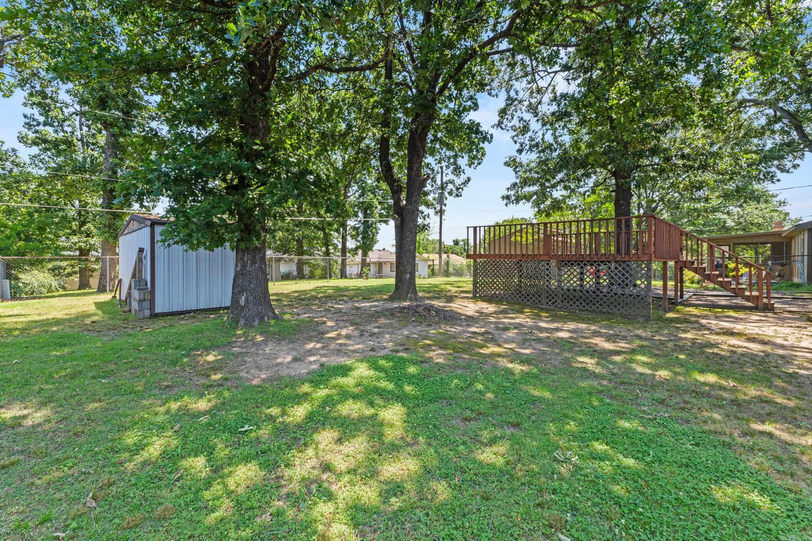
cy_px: 270
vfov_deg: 77.3
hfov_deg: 100.4
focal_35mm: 15
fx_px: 338
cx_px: 406
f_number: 9
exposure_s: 1/20
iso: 200
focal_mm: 10
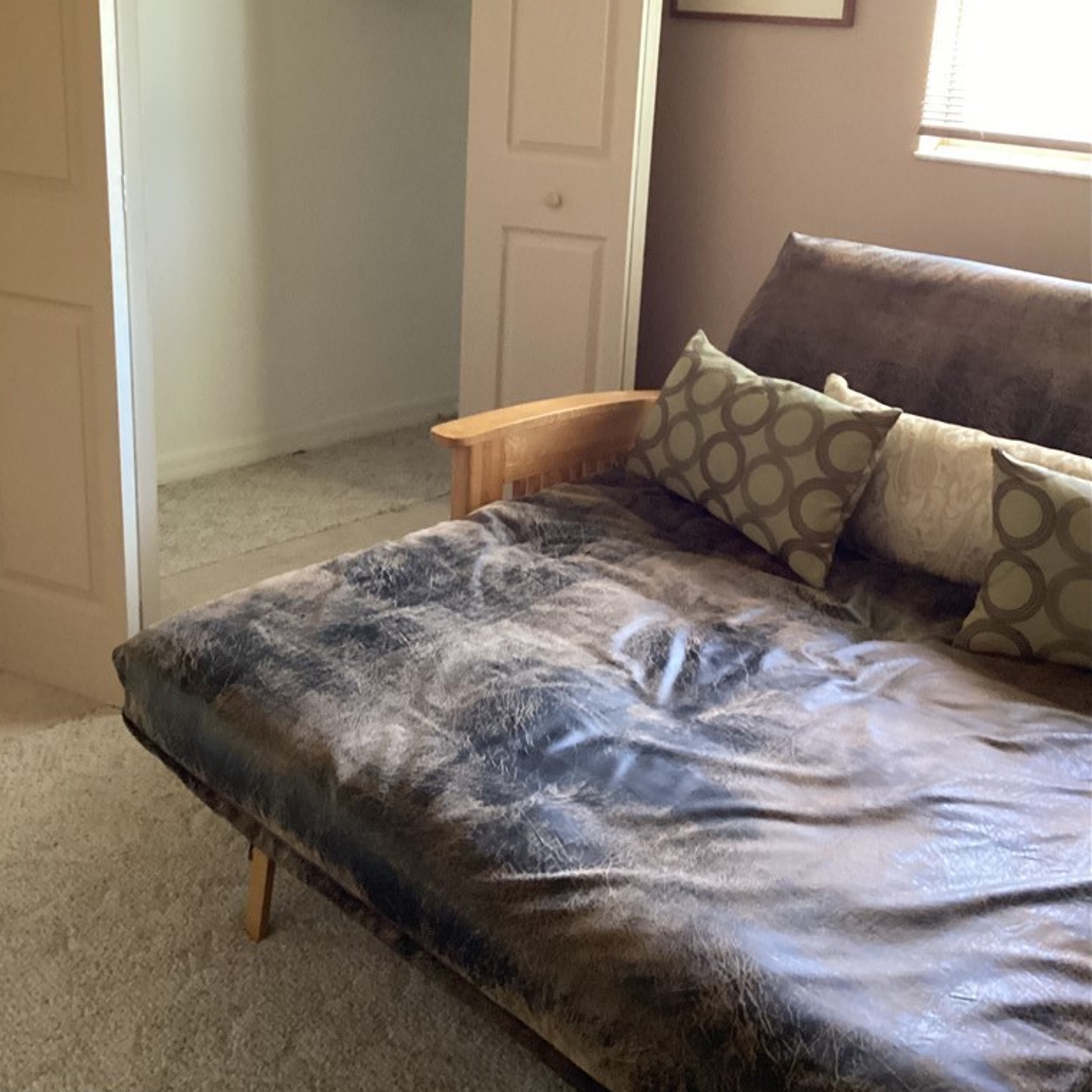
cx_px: 540
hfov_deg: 44.9
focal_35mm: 37
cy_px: 408
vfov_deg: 44.6
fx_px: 1321
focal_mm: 3.3
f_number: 2.4
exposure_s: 1/40
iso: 400
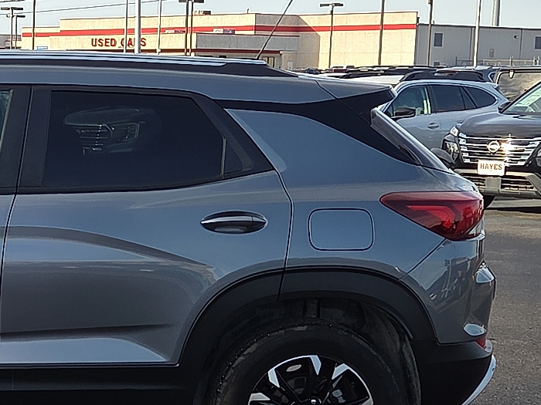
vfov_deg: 15.4
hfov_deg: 19.6
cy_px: 271
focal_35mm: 96
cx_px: -56
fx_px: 1500
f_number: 1.8
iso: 76
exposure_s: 1/2500
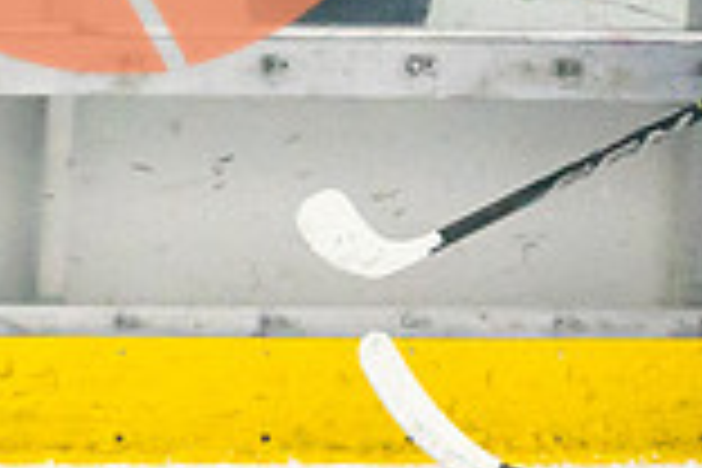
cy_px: 163
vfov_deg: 1.1
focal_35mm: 1305
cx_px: 1219
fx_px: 25446
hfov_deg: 1.6
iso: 3200
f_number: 2.8
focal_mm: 200
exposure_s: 1/1000
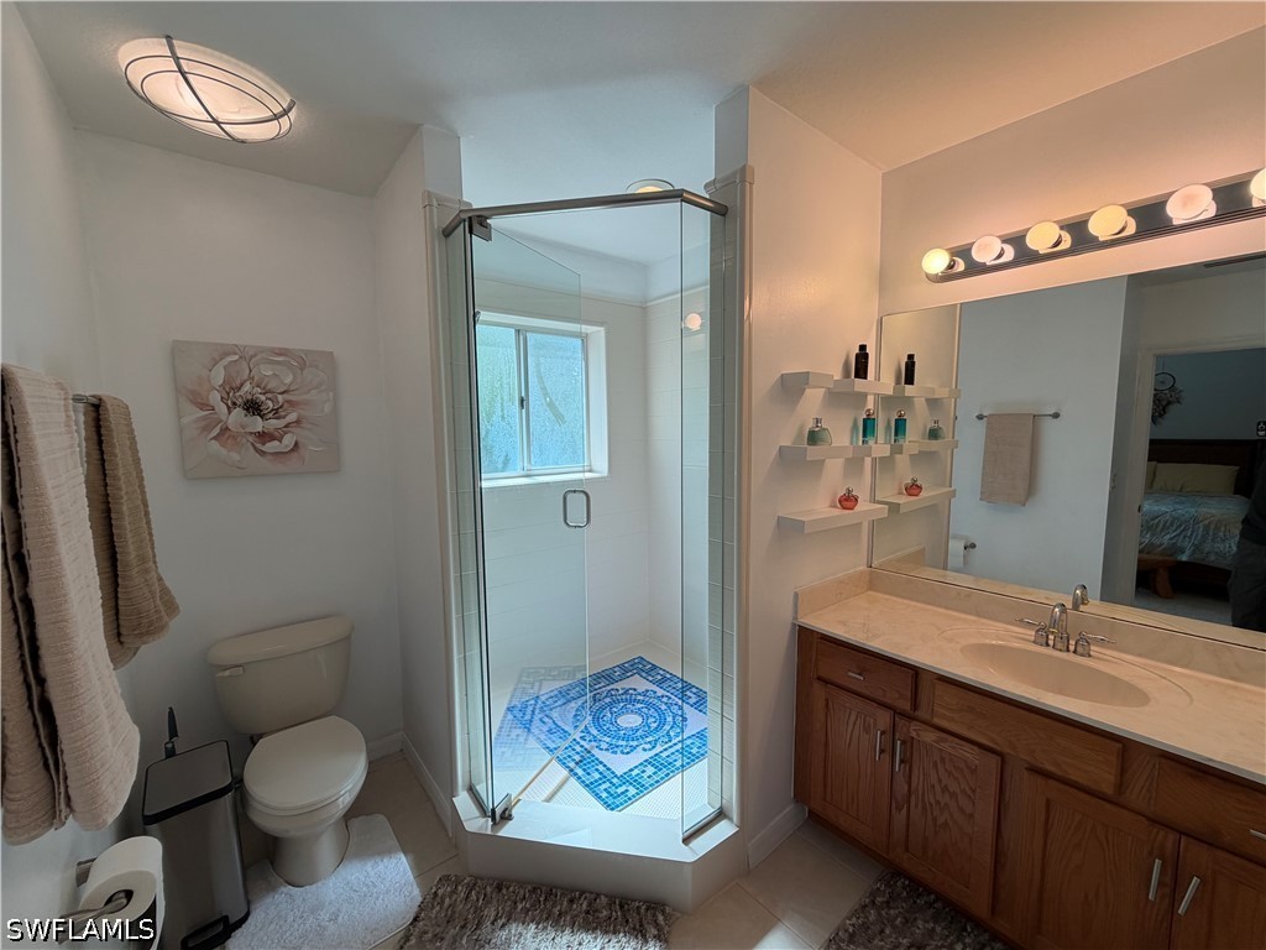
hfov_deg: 102.1
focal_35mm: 14
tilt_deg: -6.1
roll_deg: +0.5
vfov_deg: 85.7
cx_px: 633
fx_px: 512
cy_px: 475
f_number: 2.2
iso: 40
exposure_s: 1/120
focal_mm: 2.22
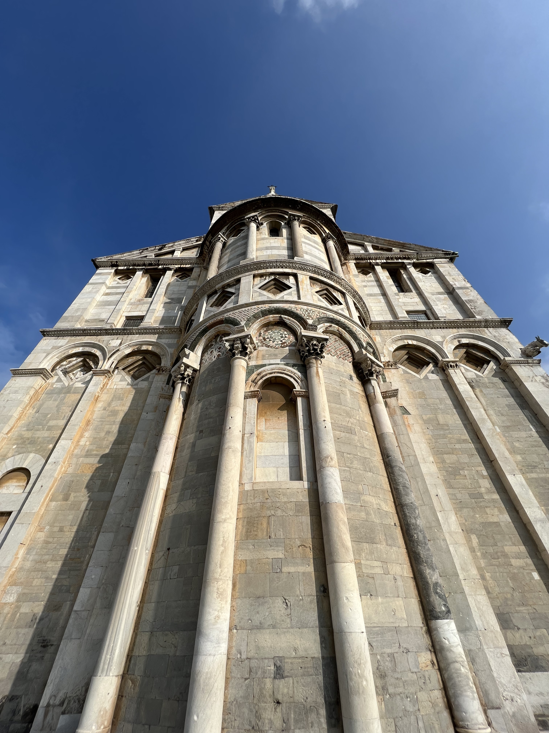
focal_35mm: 13
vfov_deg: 106.2
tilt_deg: +42.5
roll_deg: +1.0
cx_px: 274
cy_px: 366
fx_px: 275
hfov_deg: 89.9
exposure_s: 1/3040
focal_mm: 1.57
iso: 32
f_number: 1.8
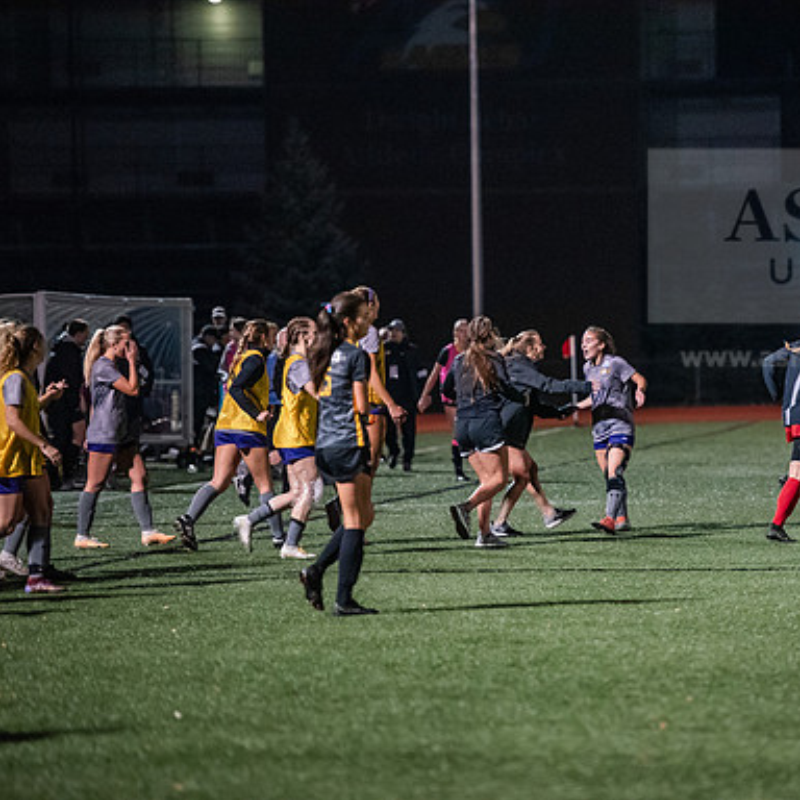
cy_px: 401
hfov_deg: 7.6
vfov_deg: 7.6
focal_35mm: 231
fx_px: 6040
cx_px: 585
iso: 8000
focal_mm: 180
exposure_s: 1/800
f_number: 3.2
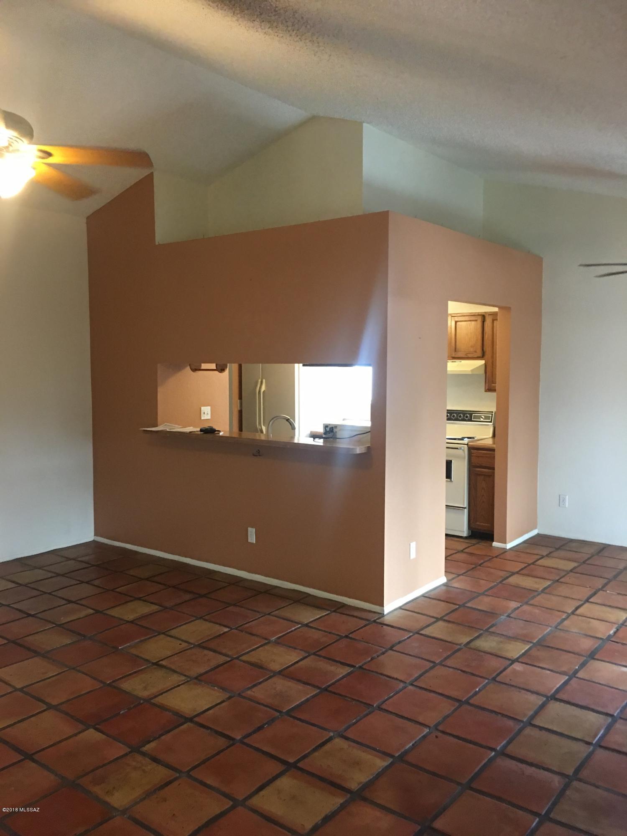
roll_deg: -0.1
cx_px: 314
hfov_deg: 48.2
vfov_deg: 61.7
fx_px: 700
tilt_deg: -1.3
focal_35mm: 29
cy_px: 418
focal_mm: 4.15
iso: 100
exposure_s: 1/15
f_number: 2.2
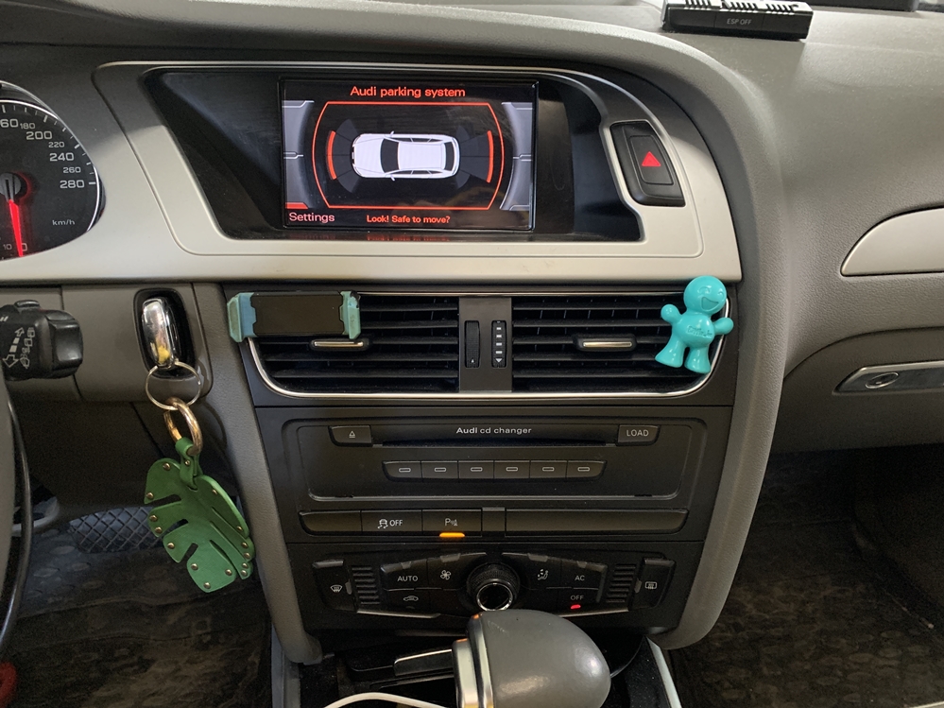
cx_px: 472
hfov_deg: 67.3
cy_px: 354
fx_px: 709
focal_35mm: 26
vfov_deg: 53.1
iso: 500
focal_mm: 4.25
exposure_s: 1/25
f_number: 1.8
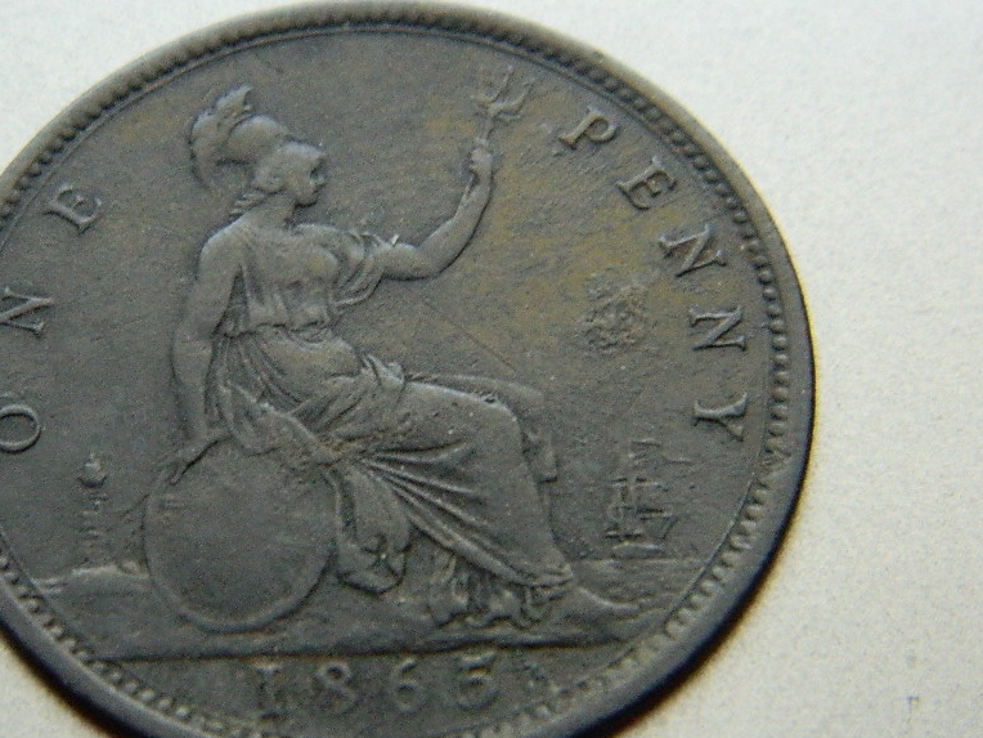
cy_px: 392
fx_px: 3919
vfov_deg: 10.7
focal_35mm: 138
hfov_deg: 14.3
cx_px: 378
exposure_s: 1/10
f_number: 4.5
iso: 560
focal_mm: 18.6
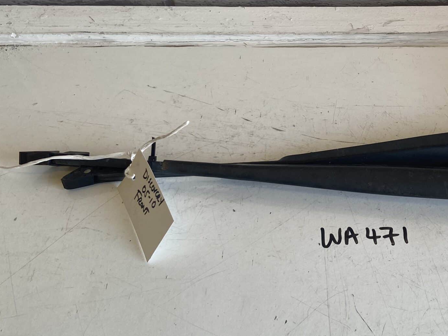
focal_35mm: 48
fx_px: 621
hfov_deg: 38.4
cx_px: 347
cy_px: 141
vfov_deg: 30.2
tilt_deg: -47.0
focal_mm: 4.25
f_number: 1.8
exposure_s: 1/177
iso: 32
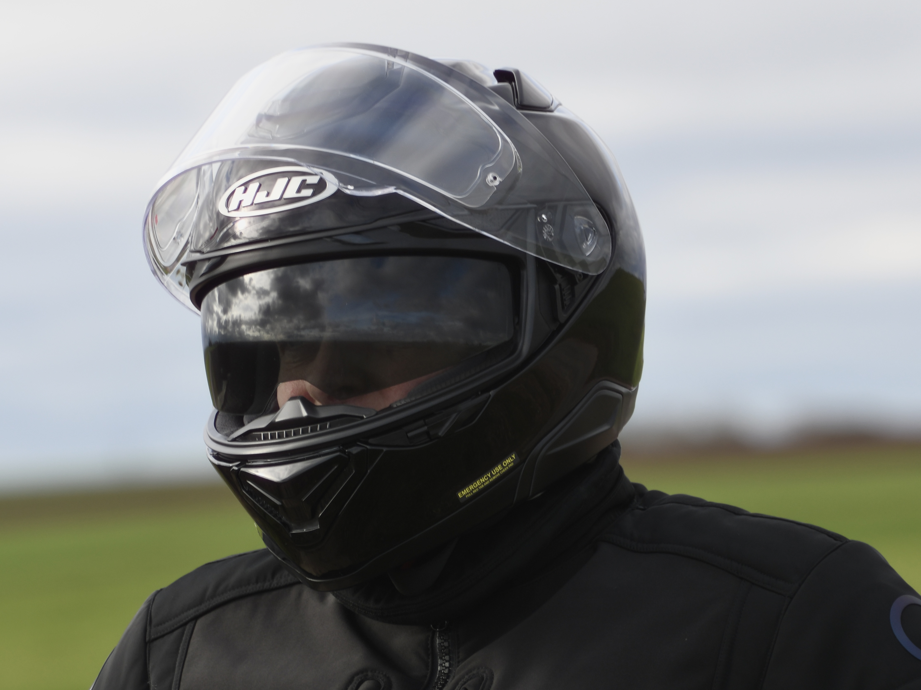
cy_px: 330
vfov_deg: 3.5
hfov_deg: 4.6
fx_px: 11467
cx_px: 396
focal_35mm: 431
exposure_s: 1/250
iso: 250
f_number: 9
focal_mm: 240
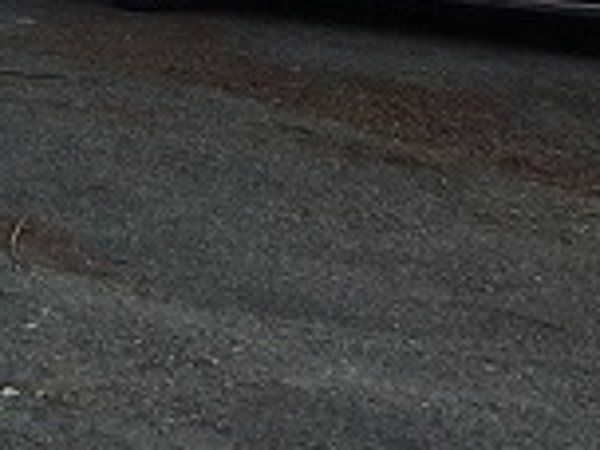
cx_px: -288
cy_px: -223
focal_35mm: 120
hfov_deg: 15.2
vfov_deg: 11.8
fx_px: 2080
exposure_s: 1/1199
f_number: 2.2
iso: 32
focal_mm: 4.15
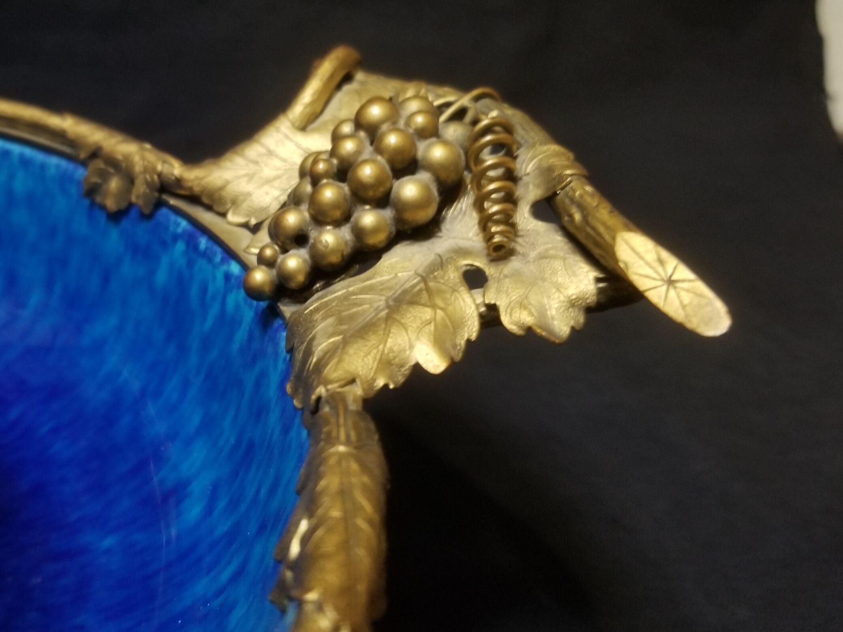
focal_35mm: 36
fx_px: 877
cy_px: 275
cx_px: 318
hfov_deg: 50.8
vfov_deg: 39.6
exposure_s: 1/10
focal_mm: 4.25
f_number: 1.7
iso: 200
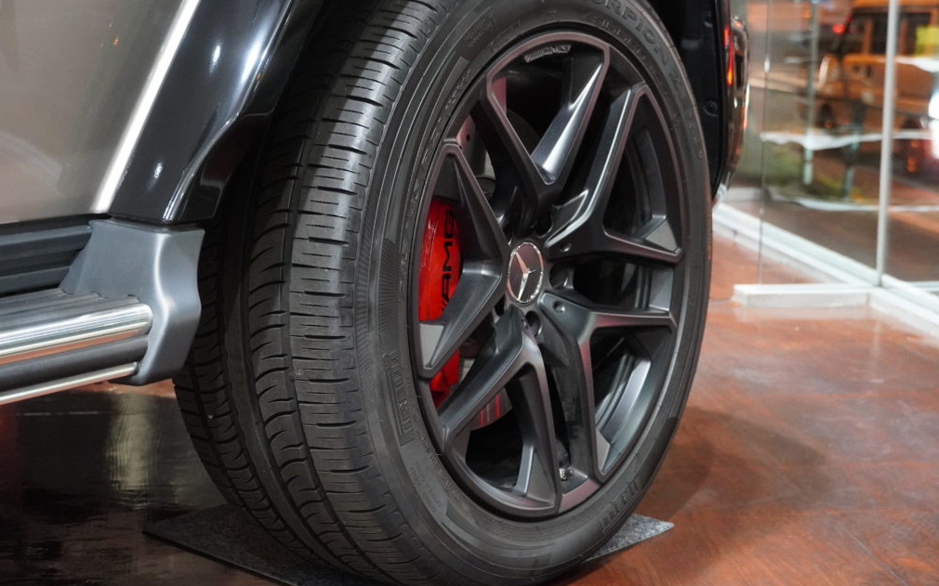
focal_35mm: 62
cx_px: 464
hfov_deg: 33.0
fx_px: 1586
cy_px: 276
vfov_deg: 20.9
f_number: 4.5
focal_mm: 40
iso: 6400
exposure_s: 1/10
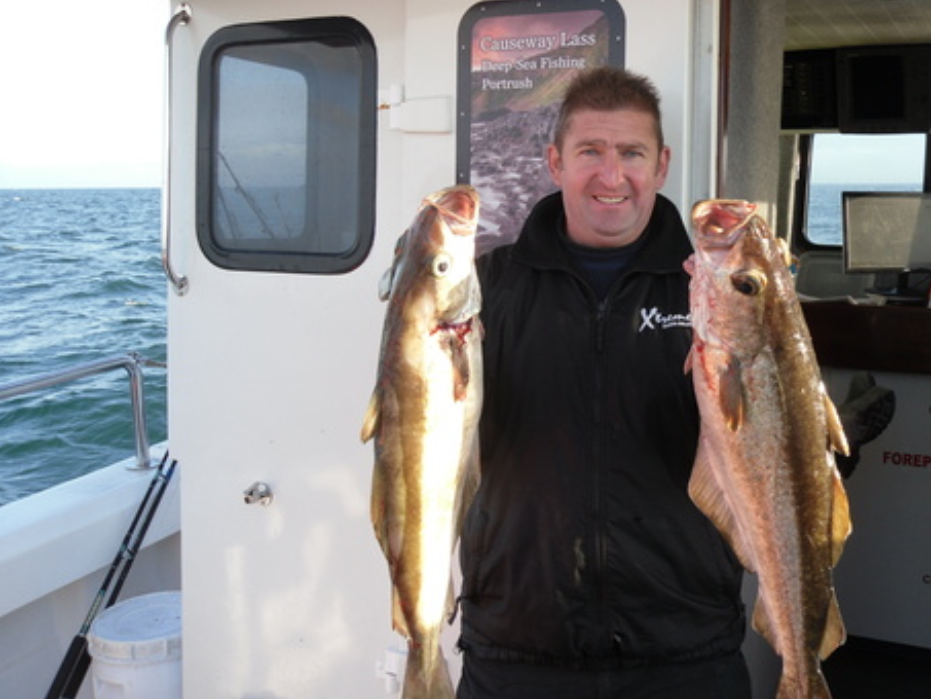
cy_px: 311
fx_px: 1076
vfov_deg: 35.9
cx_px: 522
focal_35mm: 40
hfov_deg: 46.7
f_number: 3.5
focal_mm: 6.3
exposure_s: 1/158
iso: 80
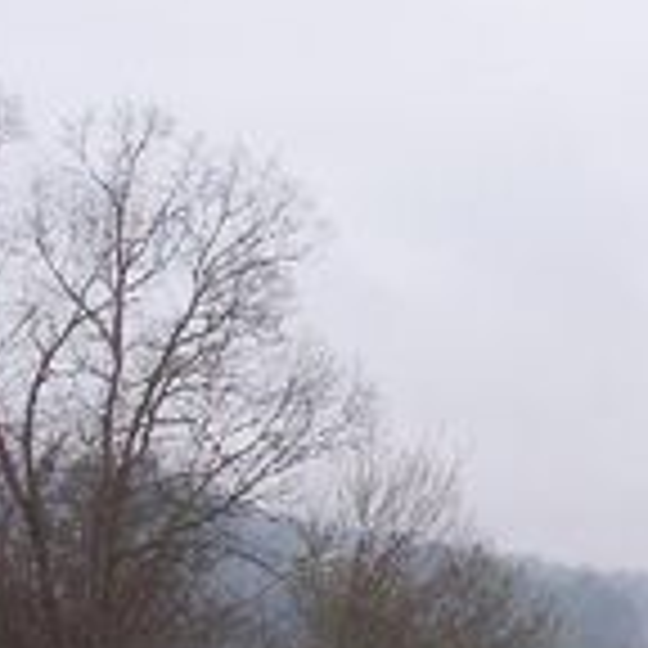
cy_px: 560
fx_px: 2690
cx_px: 990
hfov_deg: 13.0
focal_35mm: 127
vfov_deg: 13.6
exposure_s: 1/124
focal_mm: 6
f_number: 4.5
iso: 100
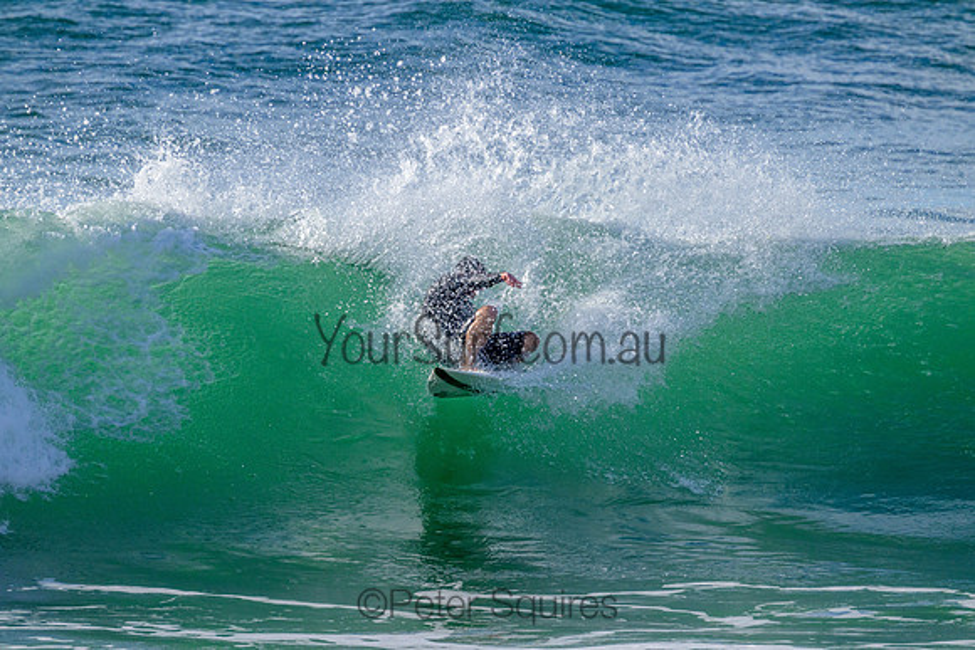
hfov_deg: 2.6
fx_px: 21671
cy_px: 325
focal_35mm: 800
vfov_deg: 1.7
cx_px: 488
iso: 900
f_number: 11
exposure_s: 1/2000
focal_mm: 800
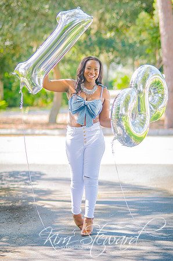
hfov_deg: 10.7
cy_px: 130
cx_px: 86
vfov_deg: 16.1
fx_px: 923
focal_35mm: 128
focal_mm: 85
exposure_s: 1/320
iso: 200
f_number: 2.2
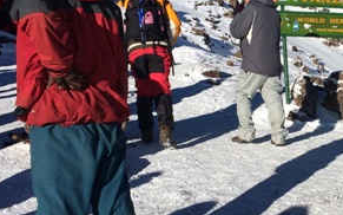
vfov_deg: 18.6
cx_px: 328
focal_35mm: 70
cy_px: 122
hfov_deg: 27.9
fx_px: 654
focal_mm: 4.12
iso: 32
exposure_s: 1/3731
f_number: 2.2
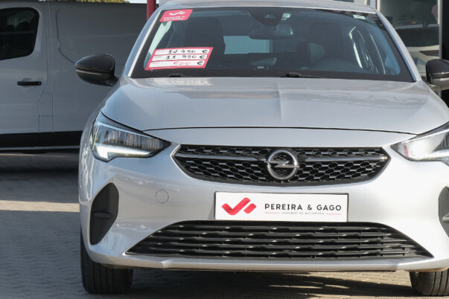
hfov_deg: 19.1
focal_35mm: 107
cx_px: 262
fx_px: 1334
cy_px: 147
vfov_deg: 12.8
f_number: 8
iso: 160
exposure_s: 1/160
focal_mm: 42
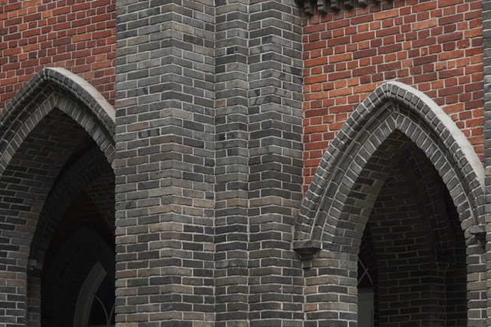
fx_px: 1500
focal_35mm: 110
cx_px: 442
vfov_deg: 12.4
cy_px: 238
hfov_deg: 18.3
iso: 400
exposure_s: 1/100
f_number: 11
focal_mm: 35
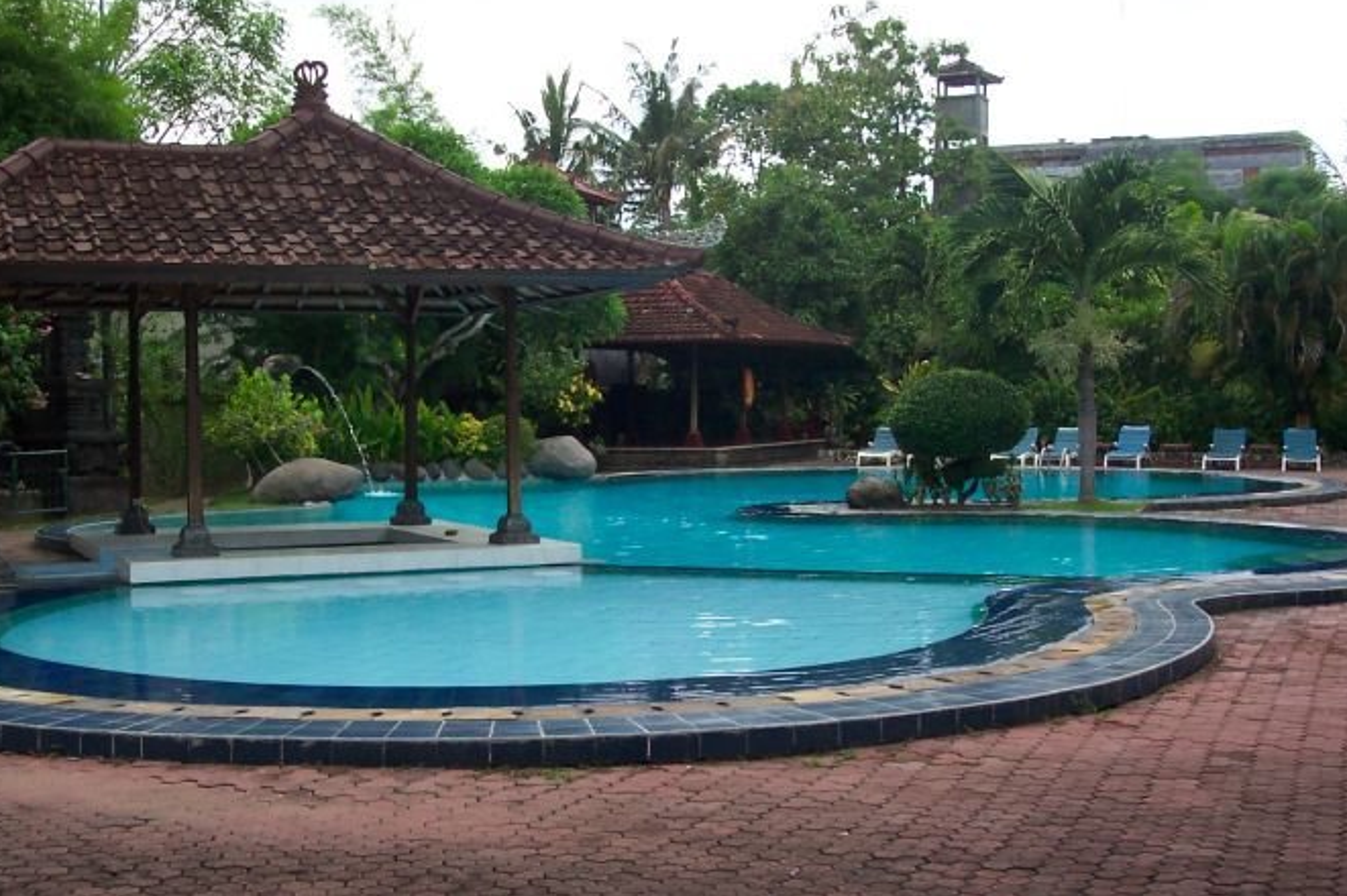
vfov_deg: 29.2
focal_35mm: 46
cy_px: 465
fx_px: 1720
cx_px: 638
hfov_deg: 42.7
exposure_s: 1/350
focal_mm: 8
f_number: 4.8
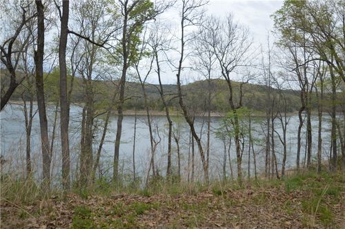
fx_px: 244
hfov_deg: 70.5
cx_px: 172
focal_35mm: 26
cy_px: 114
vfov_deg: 50.3
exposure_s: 1/800
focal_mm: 17
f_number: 4.2
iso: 100
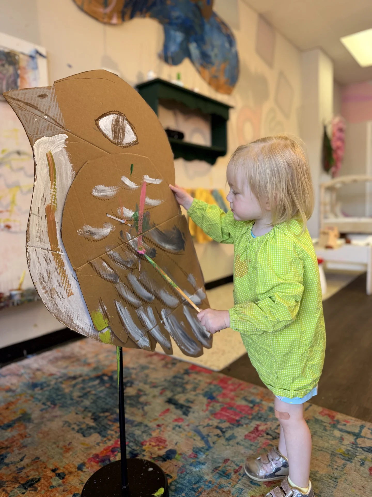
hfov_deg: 56.8
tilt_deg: -7.3
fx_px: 344
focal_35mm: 24
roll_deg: +1.1
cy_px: 248
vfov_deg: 71.6
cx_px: 186
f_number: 1.78
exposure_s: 1/120
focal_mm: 6.76
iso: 160
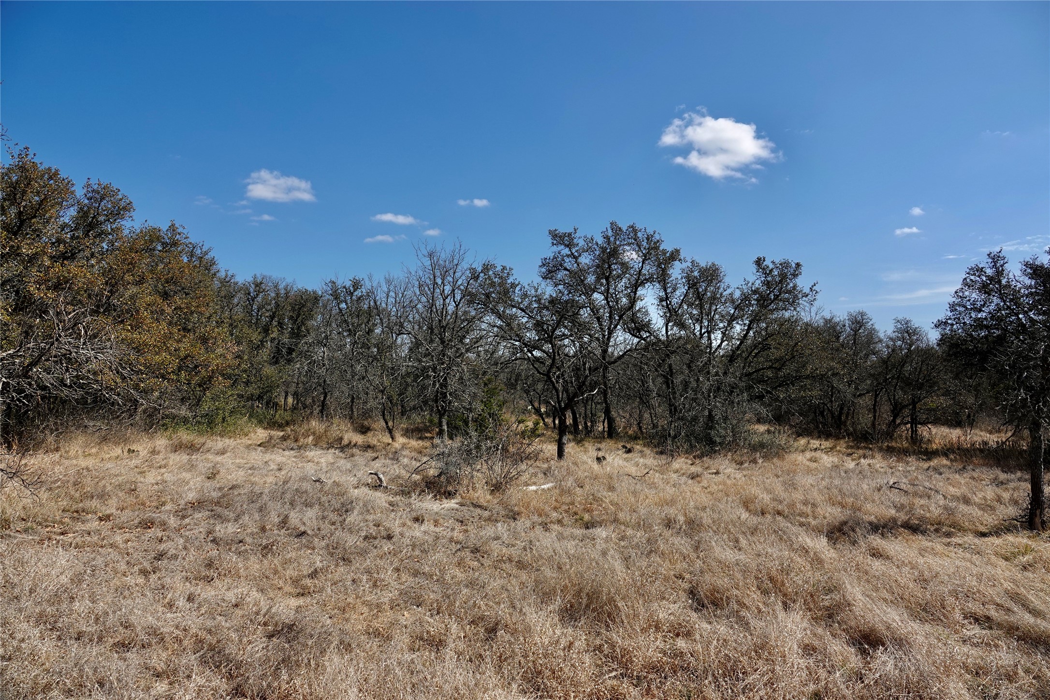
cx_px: 525
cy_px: 350
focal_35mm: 24
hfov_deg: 73.7
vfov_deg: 53.1
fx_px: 700
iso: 100
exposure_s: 1/800
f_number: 4
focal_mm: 8.8
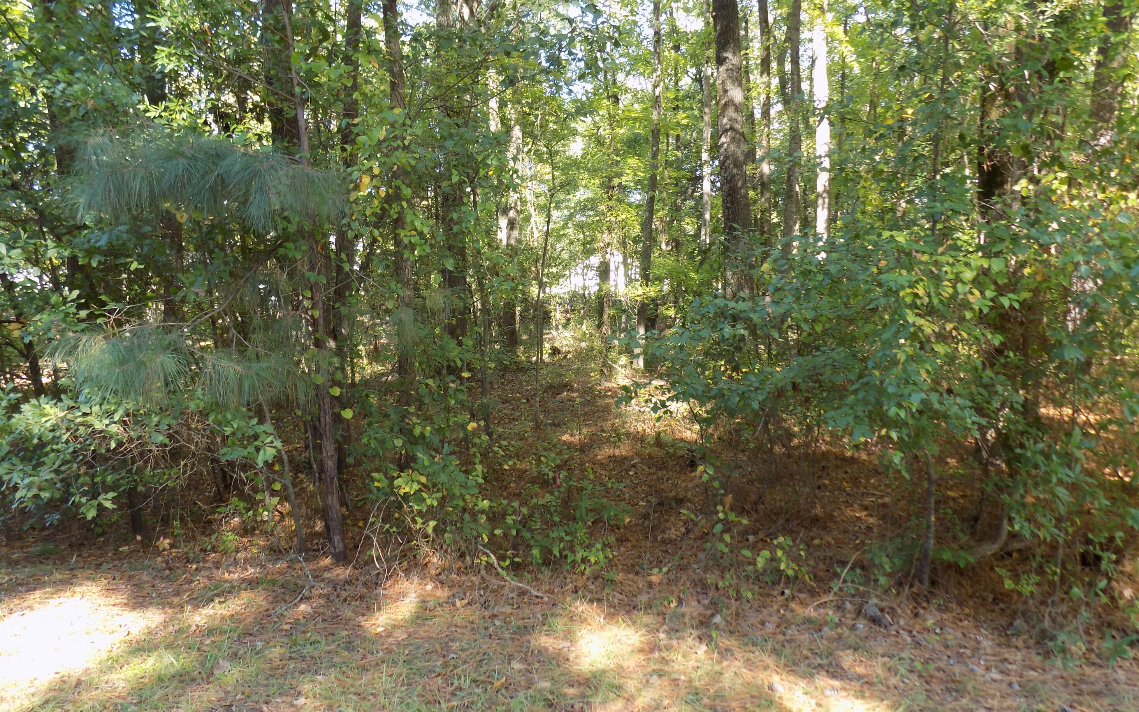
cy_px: 326
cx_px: 577
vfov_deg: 49.2
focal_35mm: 25
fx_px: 776
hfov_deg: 72.6
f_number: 3.1
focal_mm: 4
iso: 100
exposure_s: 1/30
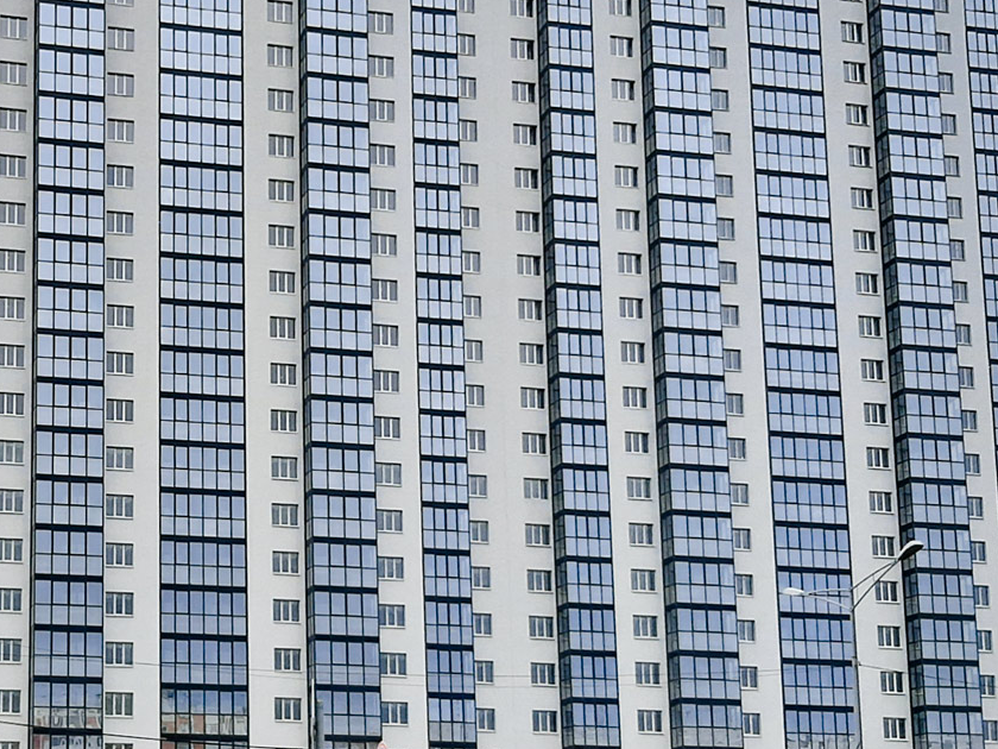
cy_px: 379
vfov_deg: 32.2
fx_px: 1297
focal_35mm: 45
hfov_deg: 41.7
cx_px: 369
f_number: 1.7
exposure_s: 1/270
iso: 40
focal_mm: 3.93
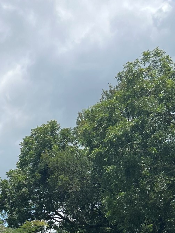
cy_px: 311
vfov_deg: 21.8
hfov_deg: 17.7
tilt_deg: +3.7
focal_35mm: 80
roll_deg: -2.0
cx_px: -23
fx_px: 540
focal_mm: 5.7
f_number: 1.5
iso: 50
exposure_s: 1/5587
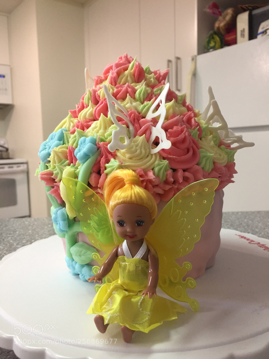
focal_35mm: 29
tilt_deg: -2.8
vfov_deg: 61.7
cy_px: 180
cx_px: 134
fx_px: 300
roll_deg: +0.5
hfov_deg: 48.2
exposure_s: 1/30
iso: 125
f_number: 2.2
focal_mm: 4.15
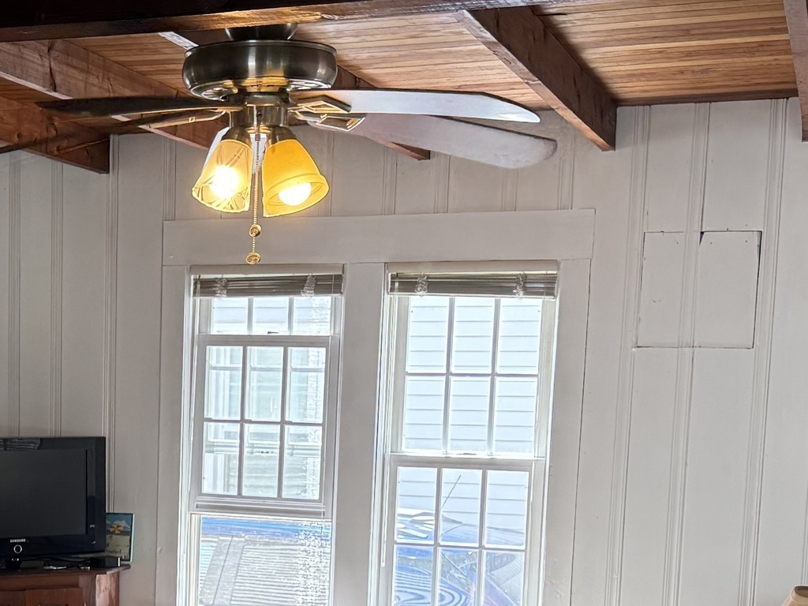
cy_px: 572
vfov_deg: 20.0
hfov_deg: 26.1
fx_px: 1681
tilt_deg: -7.5
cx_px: 76
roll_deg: -0.8
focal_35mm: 72
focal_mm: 6.76
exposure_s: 1/237
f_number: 1.78
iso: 200
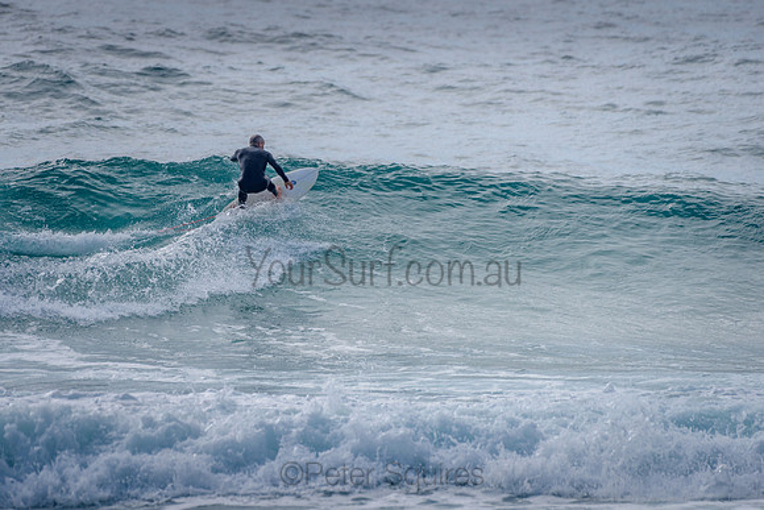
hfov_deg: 3.4
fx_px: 13015
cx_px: 296
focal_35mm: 613
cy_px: 227
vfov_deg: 2.2
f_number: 5.6
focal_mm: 500
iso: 140
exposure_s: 1/2000
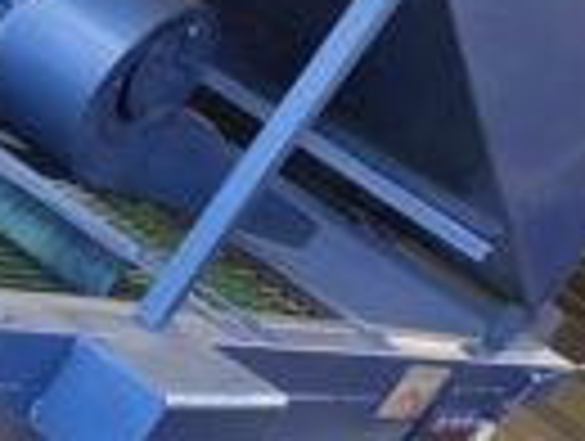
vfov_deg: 10.6
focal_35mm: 141
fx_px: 2387
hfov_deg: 11.5
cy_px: 207
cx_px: -824
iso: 400
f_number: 1.7
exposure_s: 1/100
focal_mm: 6.3
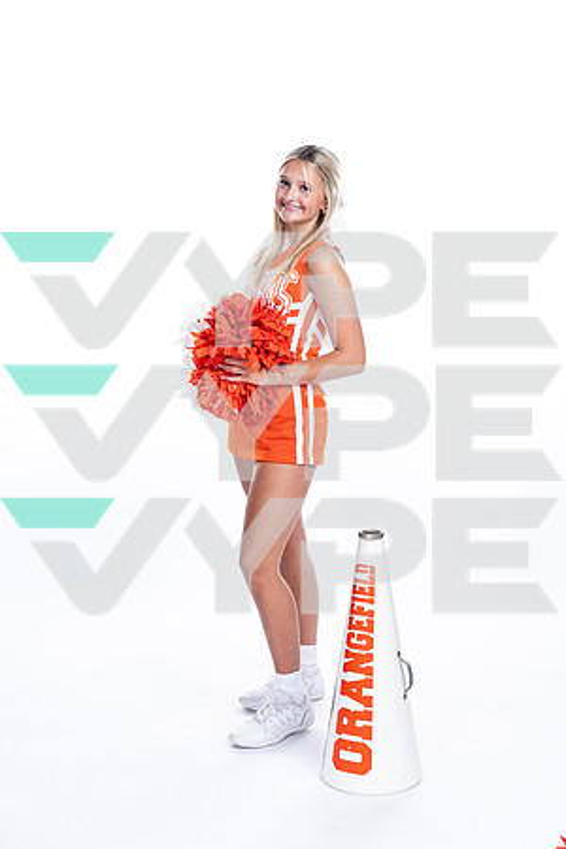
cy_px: 424
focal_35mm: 59
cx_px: 283
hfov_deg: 23.0
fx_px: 1391
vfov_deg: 33.9
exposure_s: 1/250
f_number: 5.6
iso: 400
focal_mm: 59
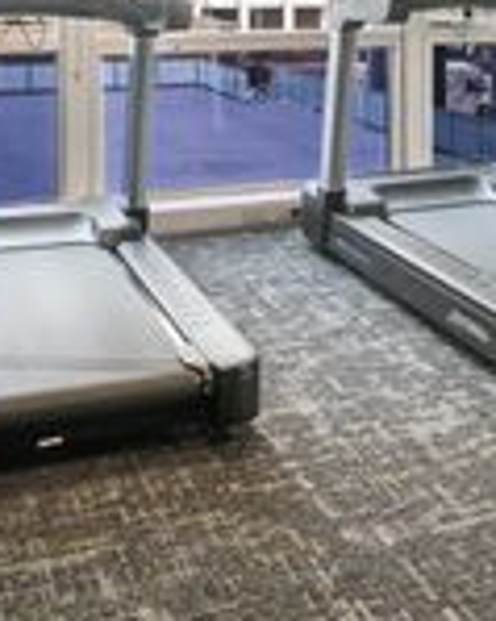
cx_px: 584
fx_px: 1157
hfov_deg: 22.4
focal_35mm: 63
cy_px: 8
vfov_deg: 28.3
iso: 250
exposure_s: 1/4
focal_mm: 20
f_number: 8
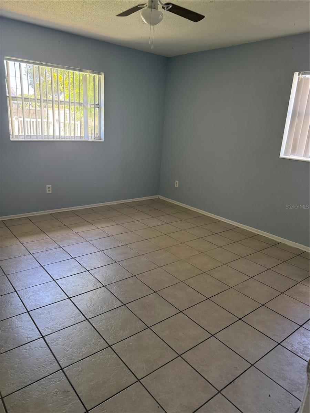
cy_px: 206
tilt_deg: -15.8
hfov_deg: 56.8
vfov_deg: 71.6
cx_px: 155
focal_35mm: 24
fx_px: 287
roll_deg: -4.2
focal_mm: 6.76
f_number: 1.78
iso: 200
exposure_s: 1/89
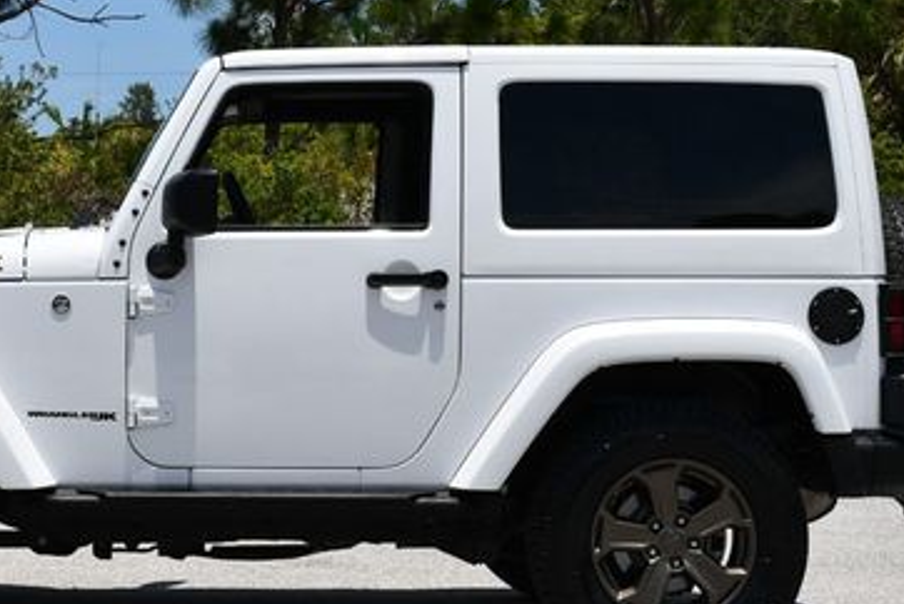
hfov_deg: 20.5
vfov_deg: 13.8
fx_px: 2488
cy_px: 227
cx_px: 272
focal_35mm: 99
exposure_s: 1/320
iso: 100
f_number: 9
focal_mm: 28
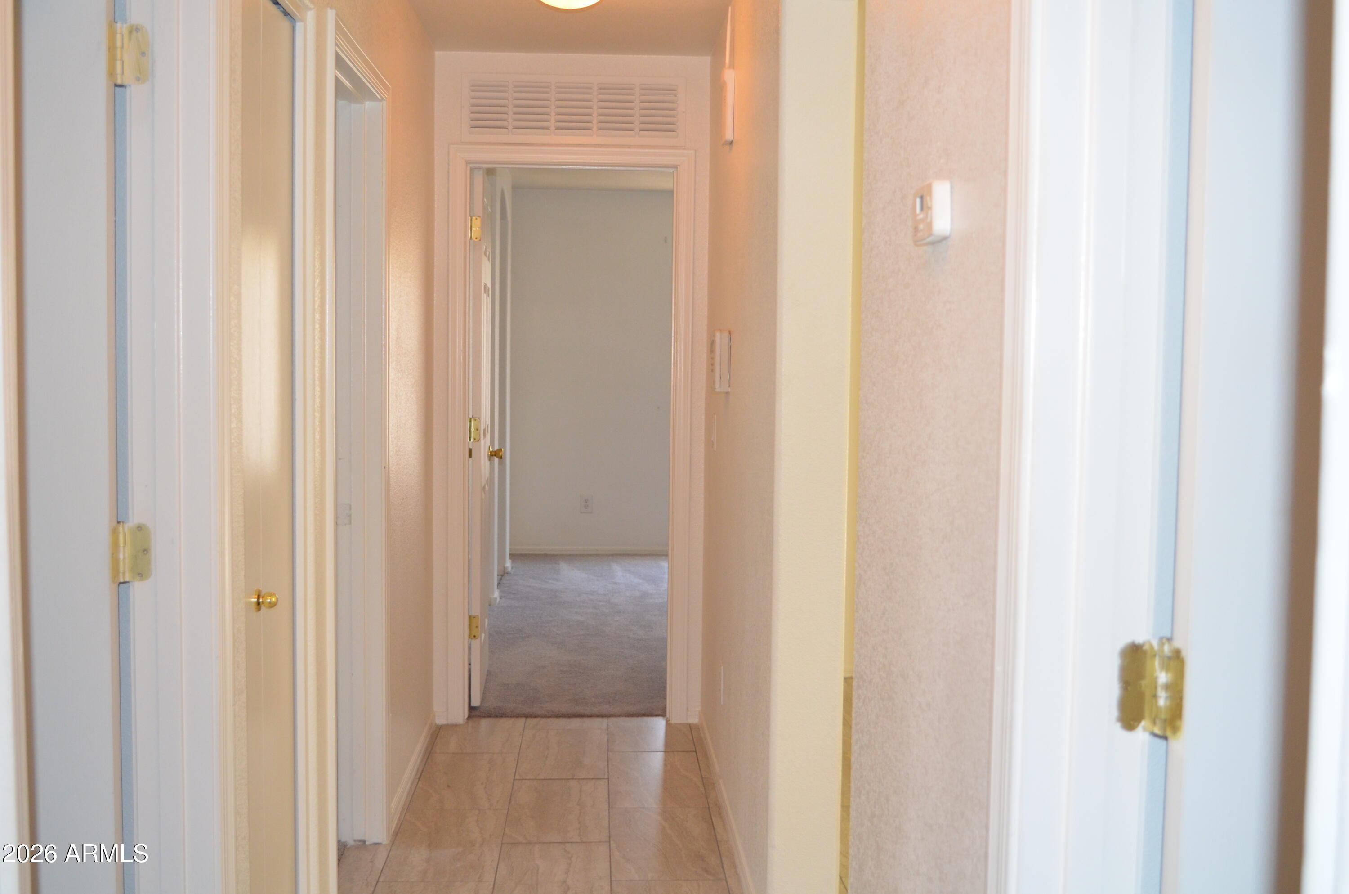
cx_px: 674
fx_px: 1458
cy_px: 447
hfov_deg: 49.6
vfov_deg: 34.1
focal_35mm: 39
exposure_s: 1/60
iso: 1000
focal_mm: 26
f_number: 4.2
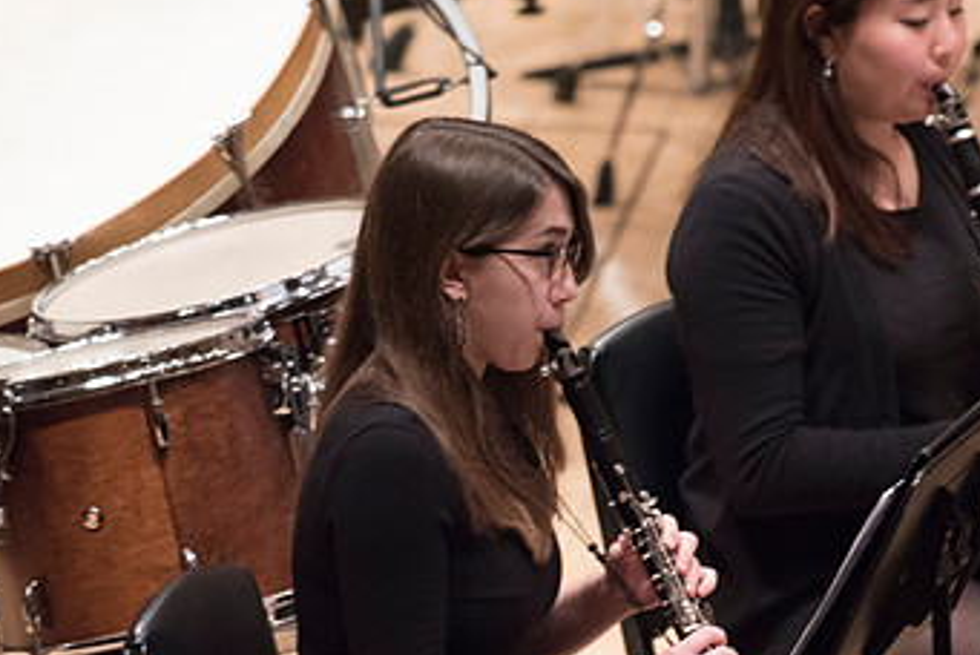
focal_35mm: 1020
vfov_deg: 1.4
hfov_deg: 2.0
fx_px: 27790
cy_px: 487
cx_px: 583
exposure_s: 1/125
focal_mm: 600
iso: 6400
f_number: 5.6
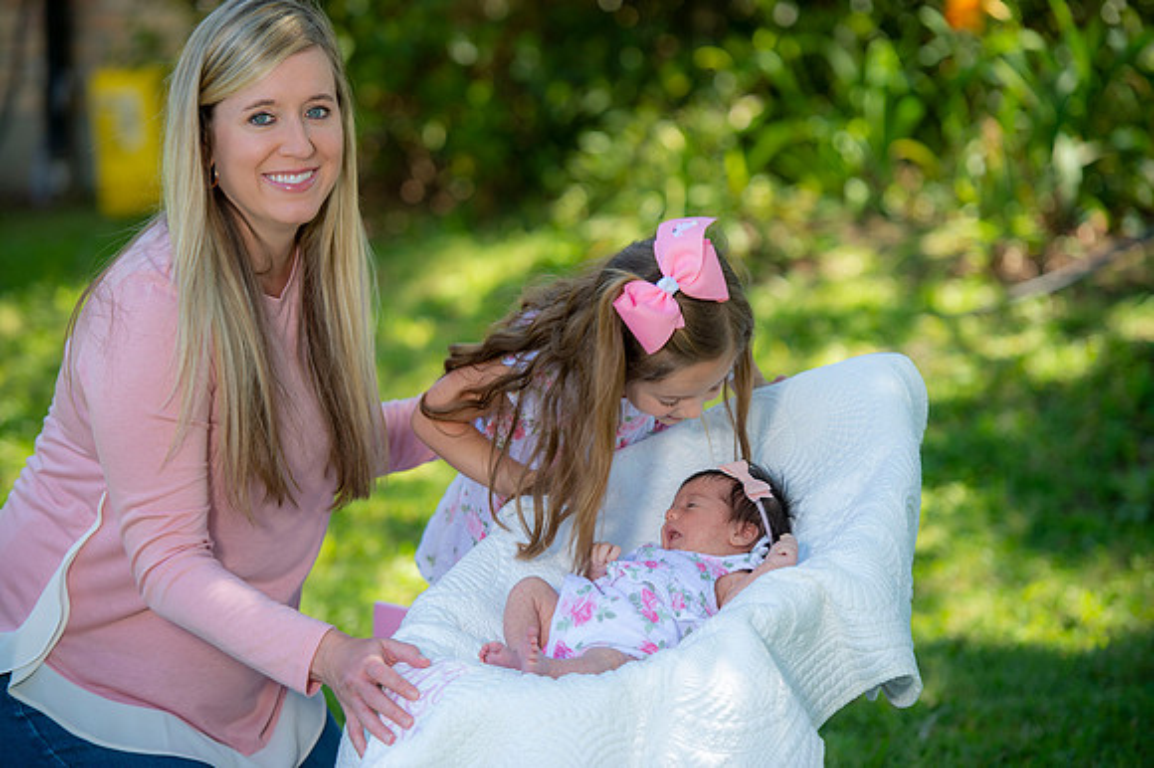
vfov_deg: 9.8
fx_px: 4485
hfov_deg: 14.7
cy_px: 384
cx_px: 577
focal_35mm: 140
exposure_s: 1/250
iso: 100
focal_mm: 140
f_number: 2.8
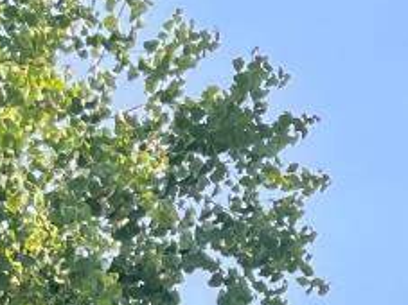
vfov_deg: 7.6
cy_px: 884
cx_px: 600
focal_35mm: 172
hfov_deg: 11.1
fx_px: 2026
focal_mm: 5.1
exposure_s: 1/1623
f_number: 1.6
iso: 50
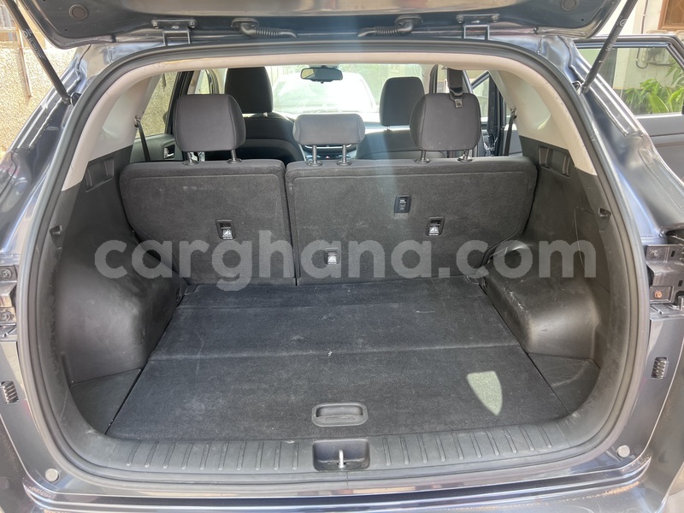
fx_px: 514
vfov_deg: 53.1
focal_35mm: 26
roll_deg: +1.5
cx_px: 342
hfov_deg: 67.3
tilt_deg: -21.0
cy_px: 256
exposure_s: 1/122
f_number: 1.5
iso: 64
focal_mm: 5.7
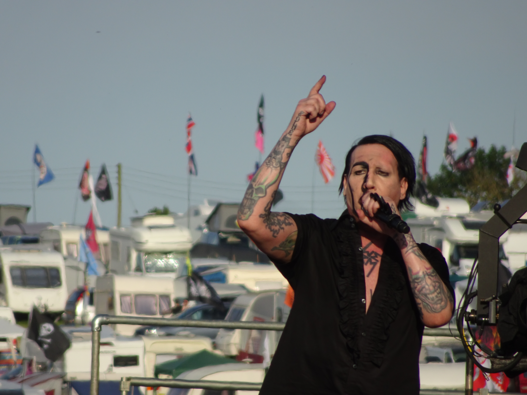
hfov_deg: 2.8
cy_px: 198
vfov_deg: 2.1
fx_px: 10961
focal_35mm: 720
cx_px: 264
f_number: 6.4
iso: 80
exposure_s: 1/400
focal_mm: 123
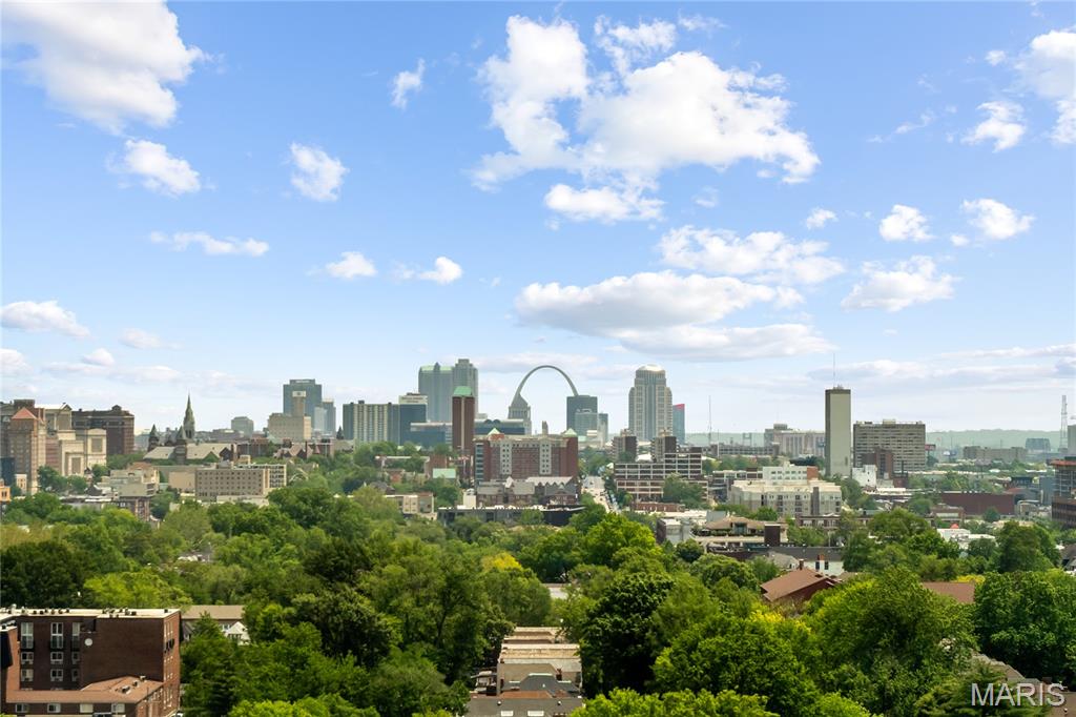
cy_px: 358
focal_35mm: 120
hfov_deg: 17.1
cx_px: 538
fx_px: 3585
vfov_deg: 11.4
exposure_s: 1/800
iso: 400
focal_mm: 60
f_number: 8
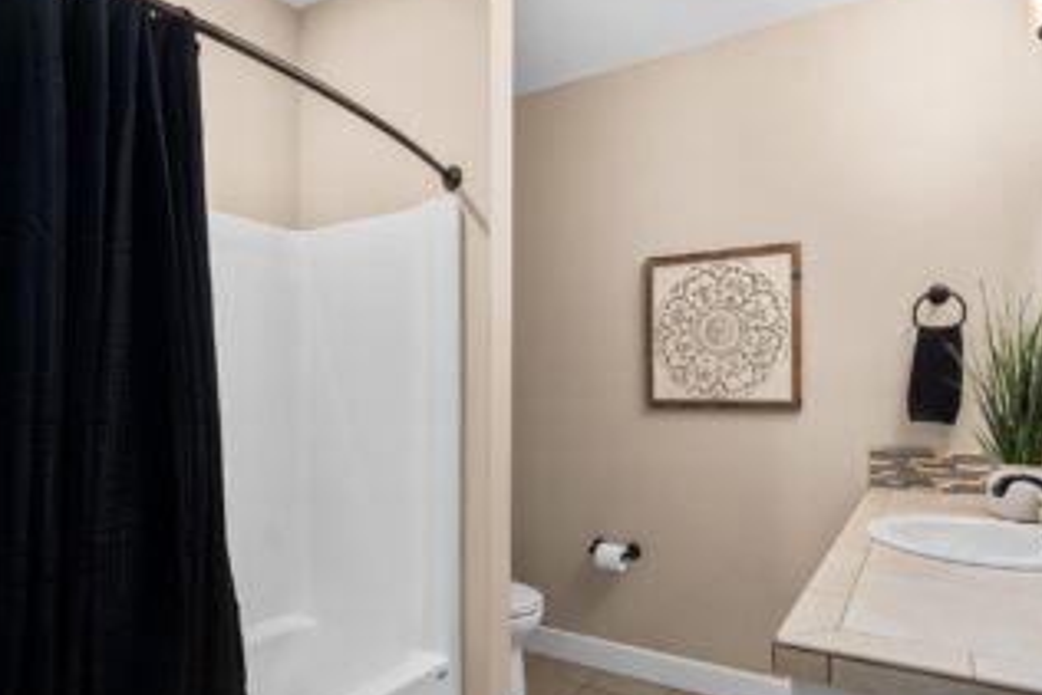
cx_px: 607
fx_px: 550
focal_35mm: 19
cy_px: 390
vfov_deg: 64.4
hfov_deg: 86.1
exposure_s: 1/30
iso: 1000
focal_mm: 15
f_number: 4.5
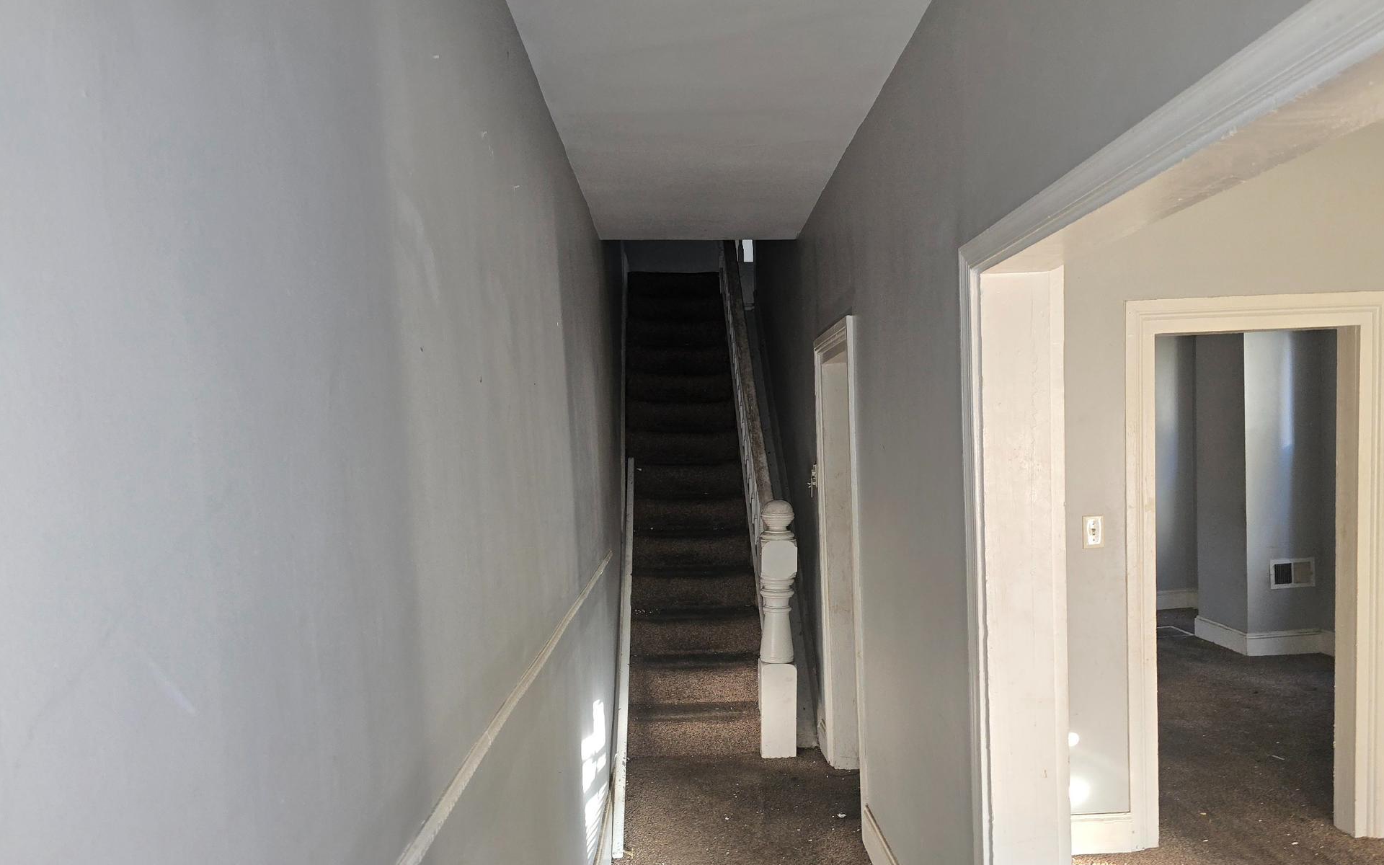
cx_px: 713
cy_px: 513
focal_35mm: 26
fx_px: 981
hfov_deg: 70.4
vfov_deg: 47.4
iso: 125
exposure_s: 1/24
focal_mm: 6.3
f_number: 1.7
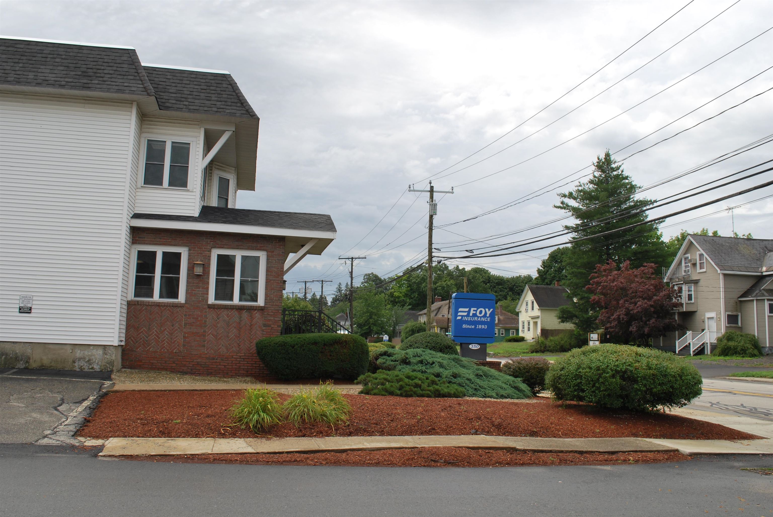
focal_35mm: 33
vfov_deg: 40.1
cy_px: 258
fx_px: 709
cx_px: 386
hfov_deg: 57.2
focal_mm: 22
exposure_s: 1/200
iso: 100
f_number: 9
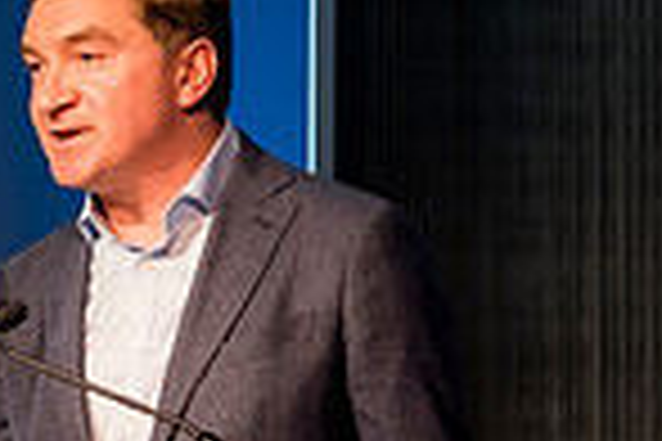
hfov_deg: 4.3
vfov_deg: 2.9
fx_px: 8844
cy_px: 304
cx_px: -269
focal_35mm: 481
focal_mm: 116
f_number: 2.8
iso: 2000
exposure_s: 1/125
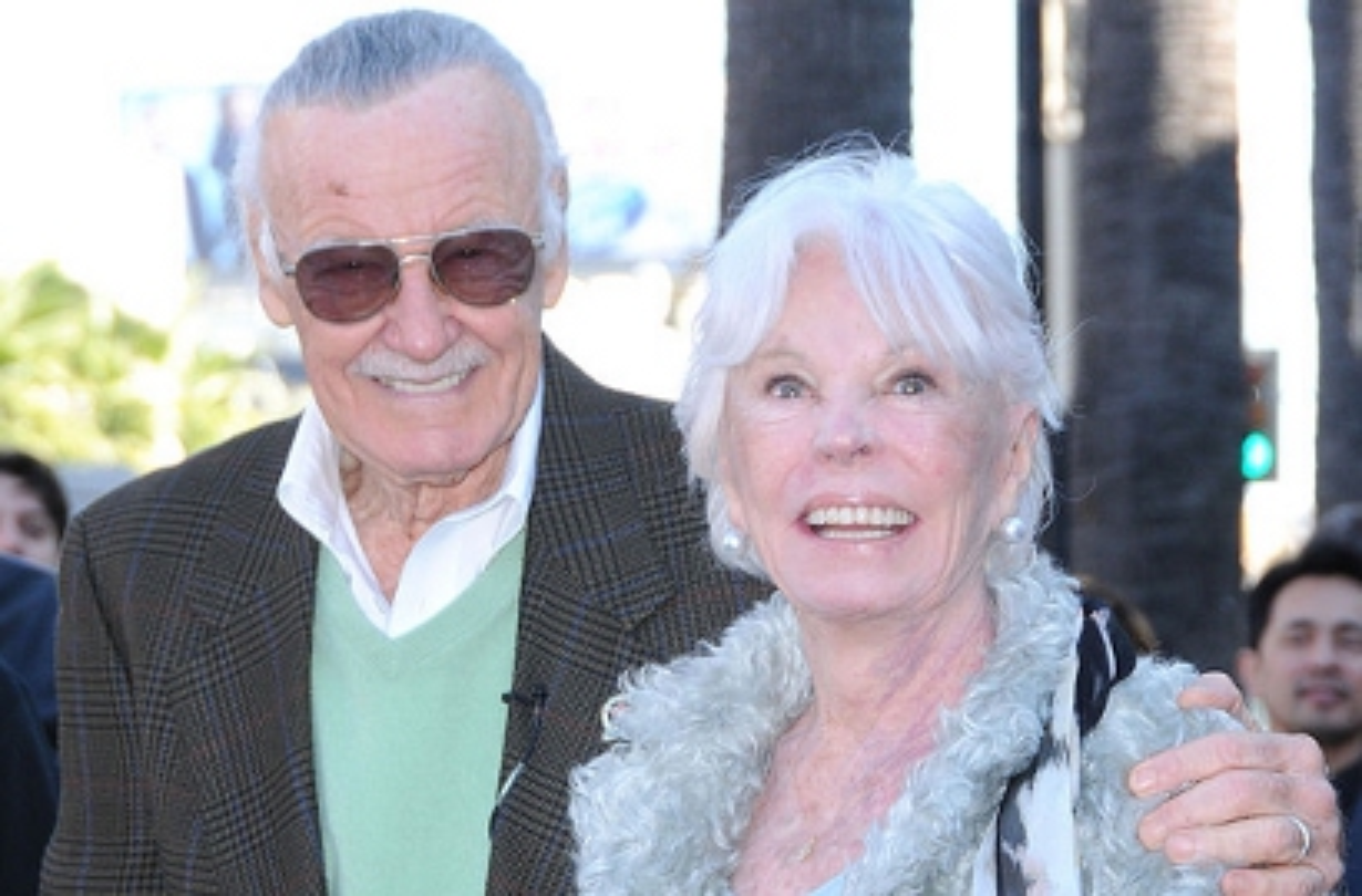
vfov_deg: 11.3
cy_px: 448
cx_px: 681
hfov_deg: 17.1
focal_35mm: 120
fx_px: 4523
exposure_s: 1/160
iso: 400
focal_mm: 80
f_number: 7.1
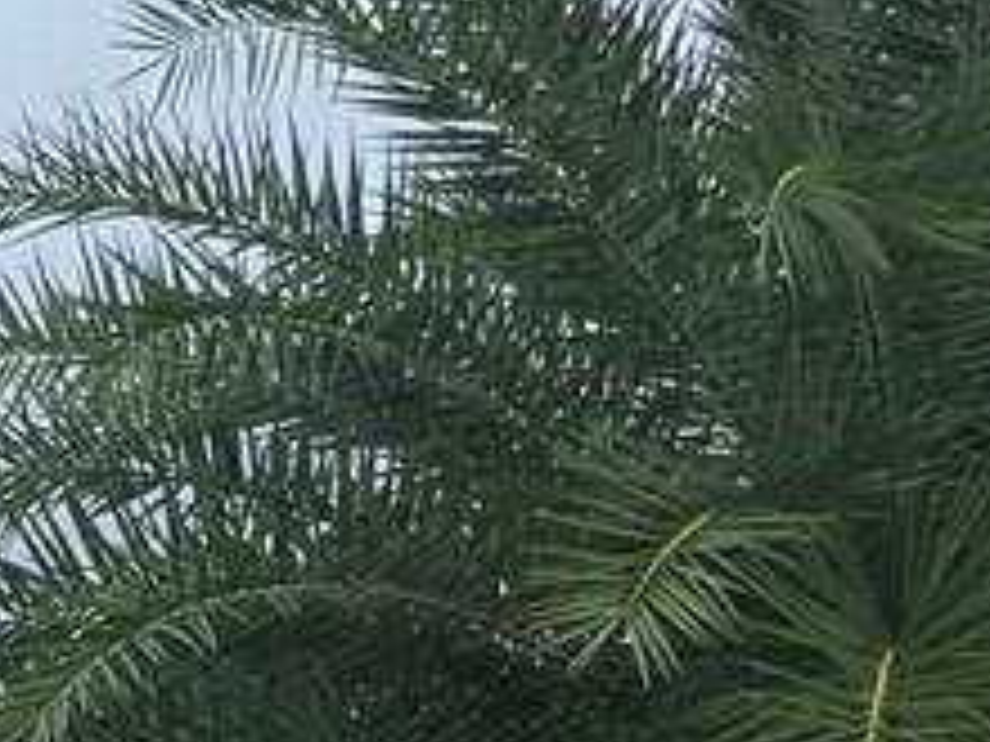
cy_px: 2037
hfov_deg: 10.7
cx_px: -1098
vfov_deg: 7.9
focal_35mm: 167
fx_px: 4776
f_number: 1.7
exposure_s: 1/6574
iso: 80
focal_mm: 6.3
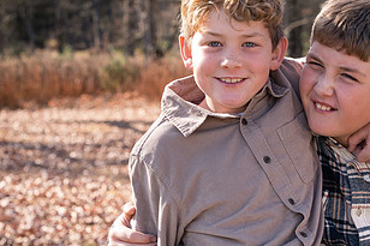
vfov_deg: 8.6
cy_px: 149
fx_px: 1643
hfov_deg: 12.8
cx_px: 306
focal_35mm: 160
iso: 250
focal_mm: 85
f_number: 8
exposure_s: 1/250
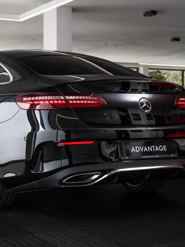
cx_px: 62
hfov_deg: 21.2
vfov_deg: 28.1
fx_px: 491
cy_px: 129
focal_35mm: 69
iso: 160
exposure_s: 1/125
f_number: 4.9
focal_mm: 42
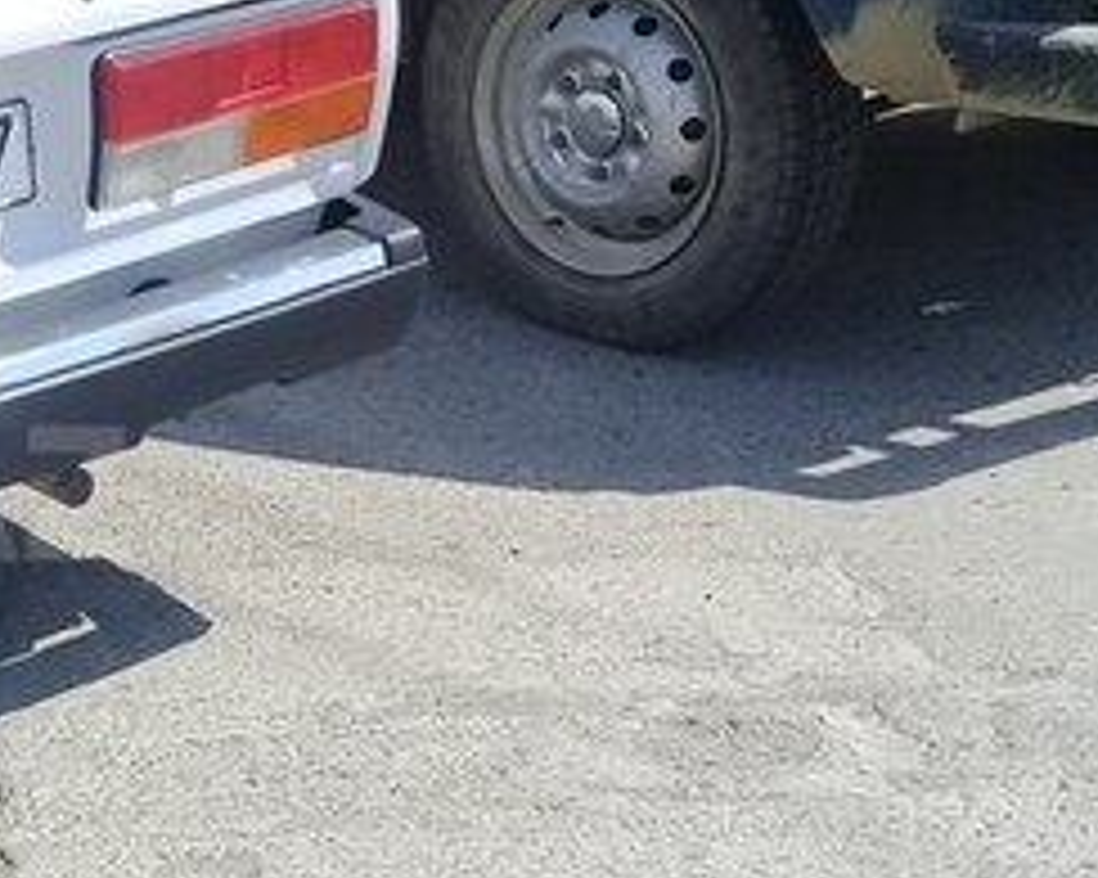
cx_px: -333
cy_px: 493
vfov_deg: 18.7
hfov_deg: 21.1
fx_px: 2664
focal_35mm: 82
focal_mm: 3.3
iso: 50
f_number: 2.2
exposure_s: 1/1770
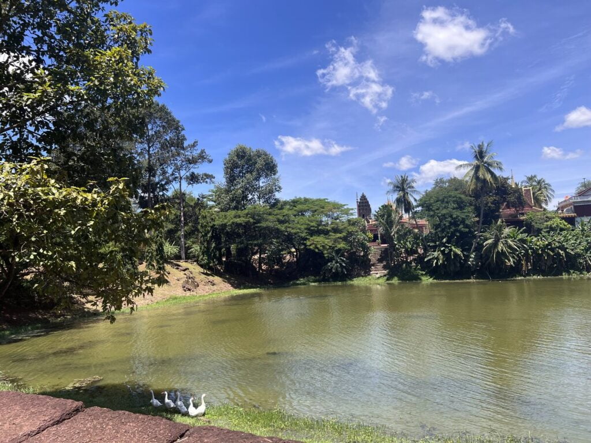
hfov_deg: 67.3
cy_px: 222
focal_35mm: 26
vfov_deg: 53.1
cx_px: 296
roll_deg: +2.0
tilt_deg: +5.4
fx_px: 444
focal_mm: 5.7
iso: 50
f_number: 1.5
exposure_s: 1/3356
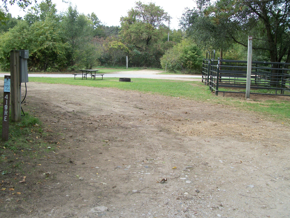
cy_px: 103
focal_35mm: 39
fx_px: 327
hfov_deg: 47.8
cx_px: 137
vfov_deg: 36.8
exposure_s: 1/320
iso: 80
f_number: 2.9
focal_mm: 5.7
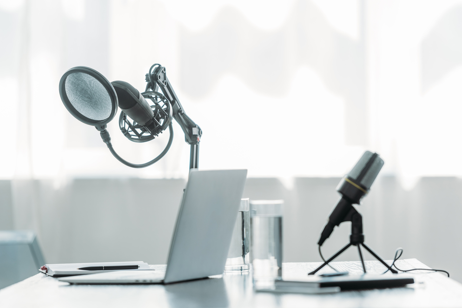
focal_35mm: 176
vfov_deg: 7.8
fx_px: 2259
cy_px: 154
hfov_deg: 11.7
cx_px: 231
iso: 250
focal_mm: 175
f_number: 4
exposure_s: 1/200
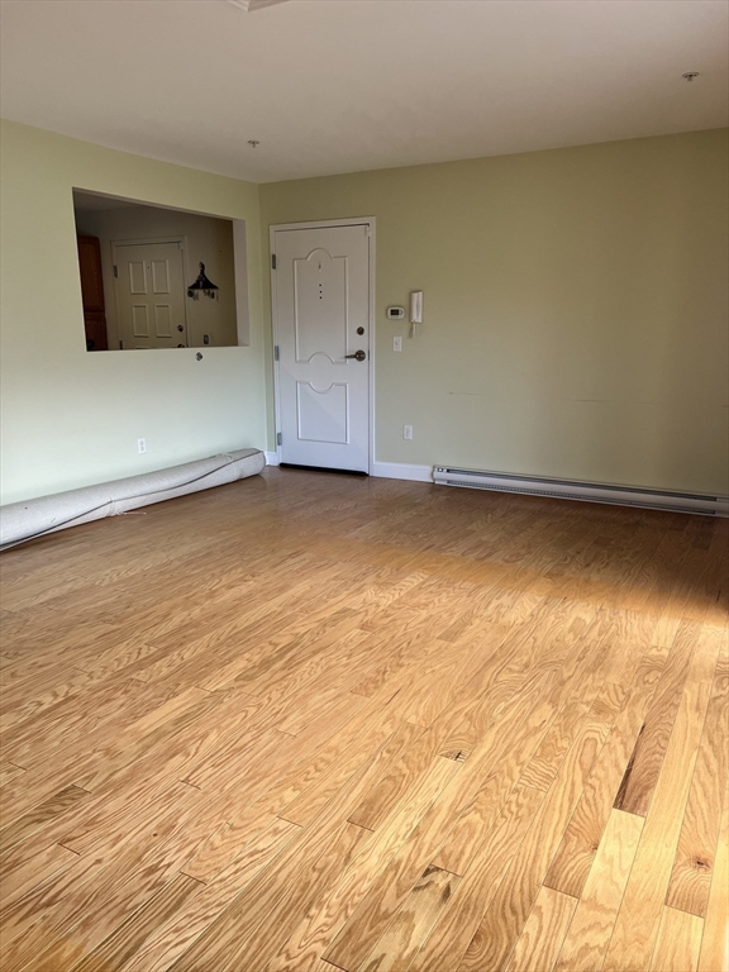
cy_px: 486
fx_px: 730
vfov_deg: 67.3
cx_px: 364
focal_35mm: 26
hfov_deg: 53.1
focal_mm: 5.7
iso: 80
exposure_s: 1/121
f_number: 1.5
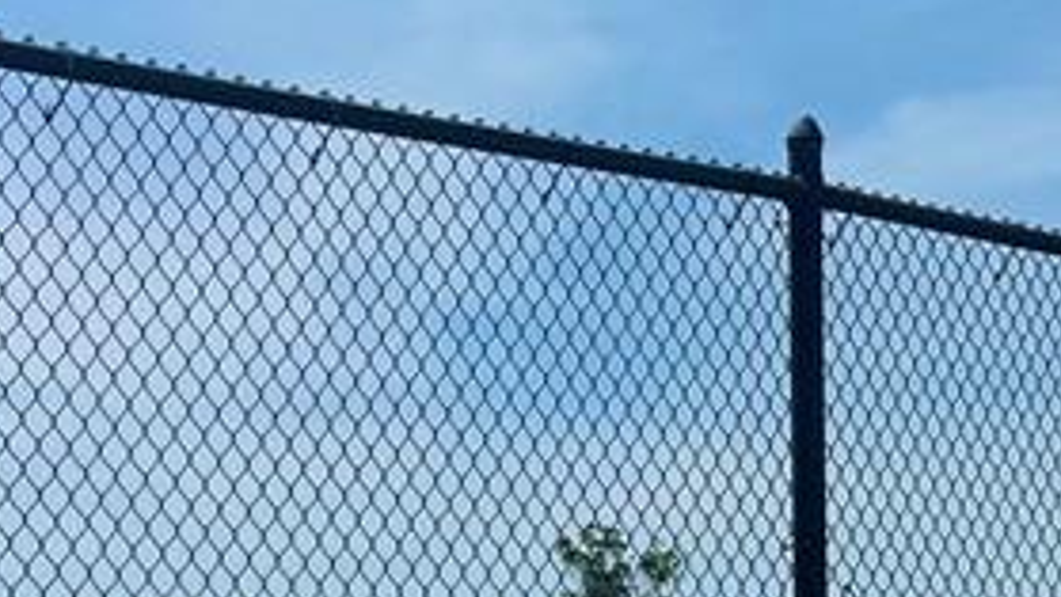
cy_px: 894
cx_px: 68
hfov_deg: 21.6
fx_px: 2701
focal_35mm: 96
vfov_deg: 12.0
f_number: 1.78
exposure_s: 1/9009
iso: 80
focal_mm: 6.76
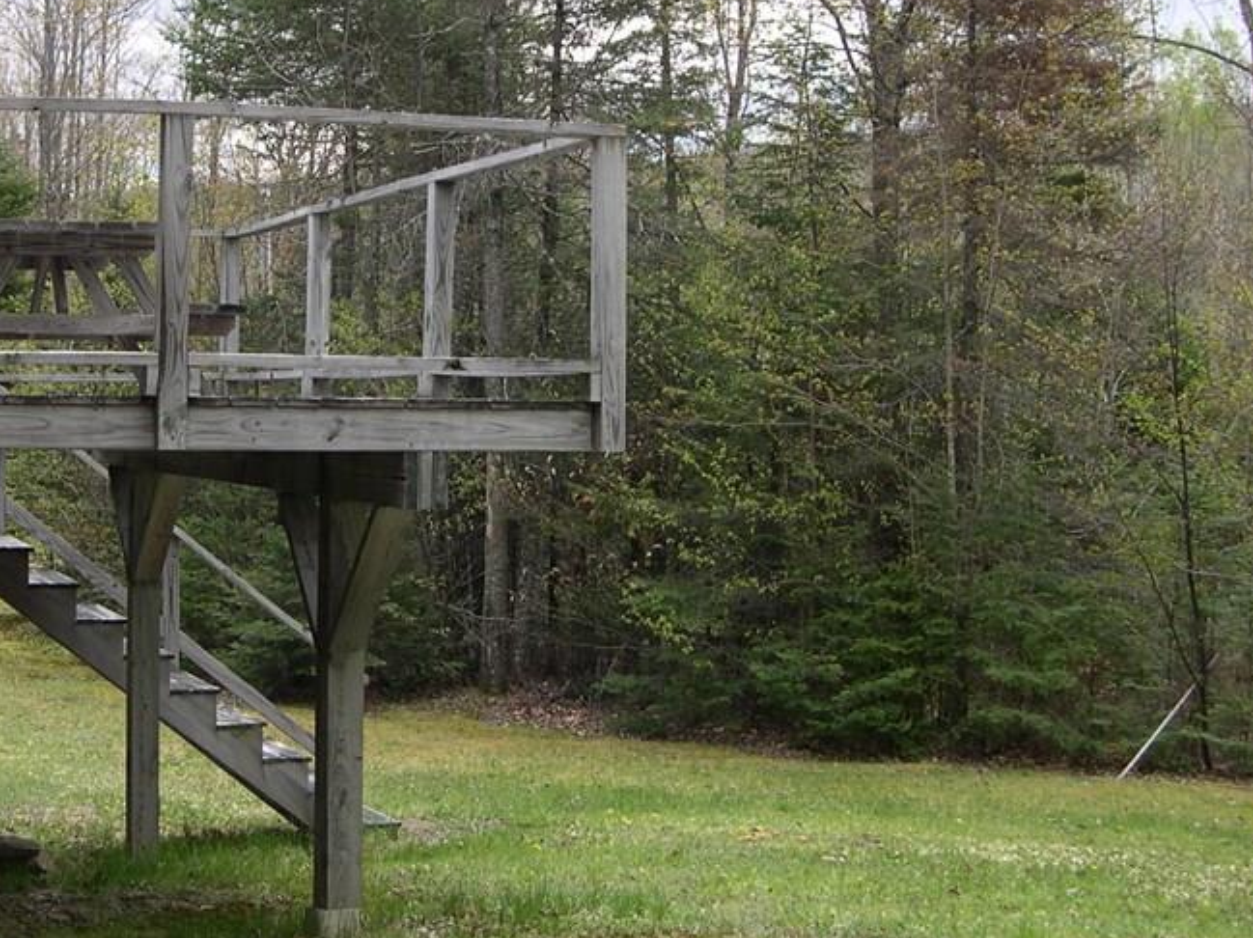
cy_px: 340
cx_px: 293
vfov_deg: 24.3
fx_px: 2171
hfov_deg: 31.5
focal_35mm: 60
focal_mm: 8
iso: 100
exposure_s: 1/535
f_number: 2.8
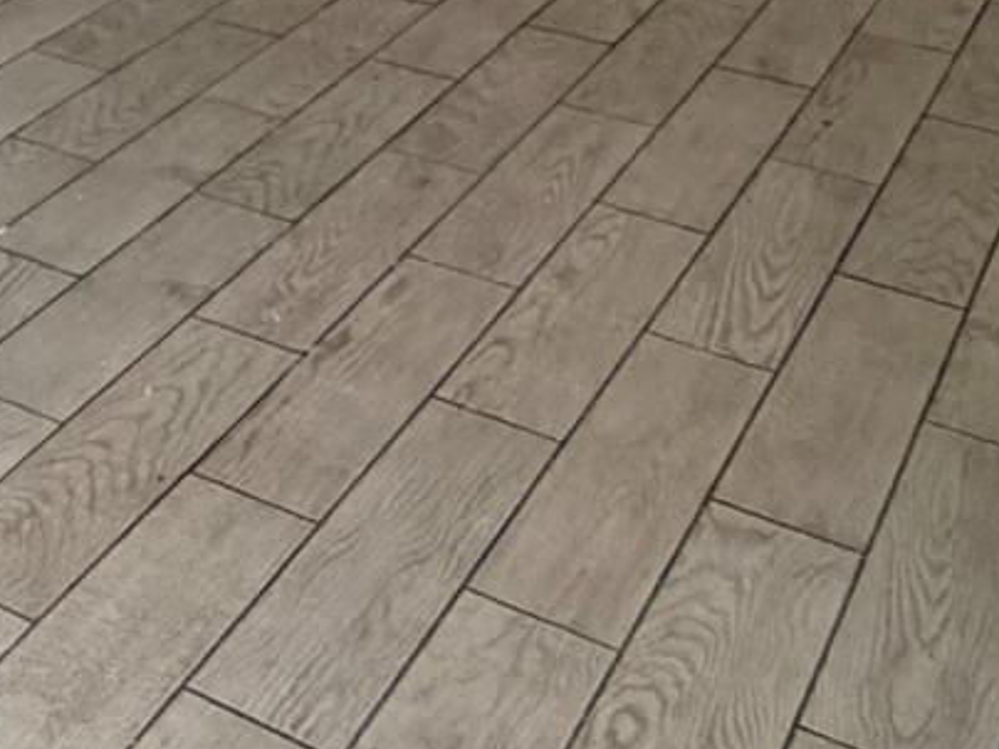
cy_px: -727
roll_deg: +0.1
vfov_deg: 16.2
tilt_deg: -1.0
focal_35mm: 71
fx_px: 2049
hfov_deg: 25.3
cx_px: -116
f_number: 2.2
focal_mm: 2.22
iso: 320
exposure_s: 1/120
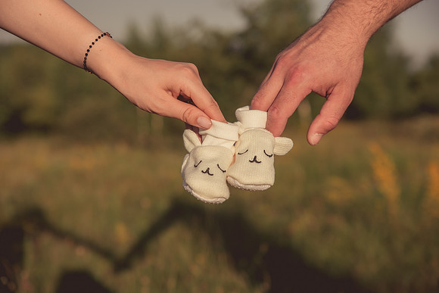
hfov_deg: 28.8
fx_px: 854
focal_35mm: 70
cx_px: 220
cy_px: 146
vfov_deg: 19.5
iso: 100
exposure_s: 1/1600
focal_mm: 70
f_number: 4
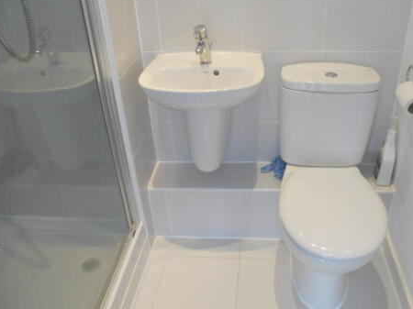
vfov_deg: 40.5
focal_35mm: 35
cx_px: 242
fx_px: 417
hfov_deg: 52.4
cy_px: 128
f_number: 3.2
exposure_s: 1/30
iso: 125
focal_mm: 4.9
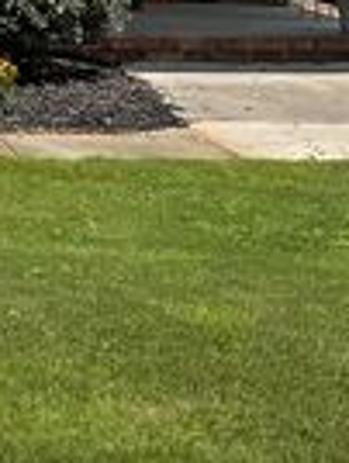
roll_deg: +1.8
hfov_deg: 8.8
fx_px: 2077
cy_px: -135
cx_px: -439
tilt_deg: +0.3
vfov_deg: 12.3
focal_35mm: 155
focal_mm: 4.2
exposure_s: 1/3205
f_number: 1.6
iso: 32
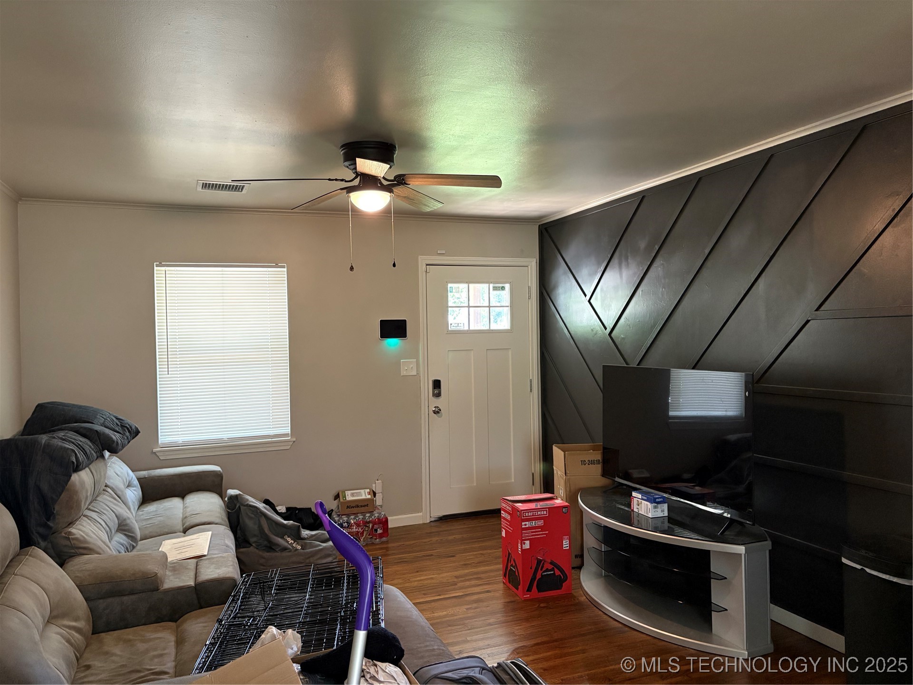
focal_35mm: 26
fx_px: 686
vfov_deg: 53.1
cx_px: 456
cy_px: 342
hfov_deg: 67.3
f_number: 1.6
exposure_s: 1/60
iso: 400
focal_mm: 5.96
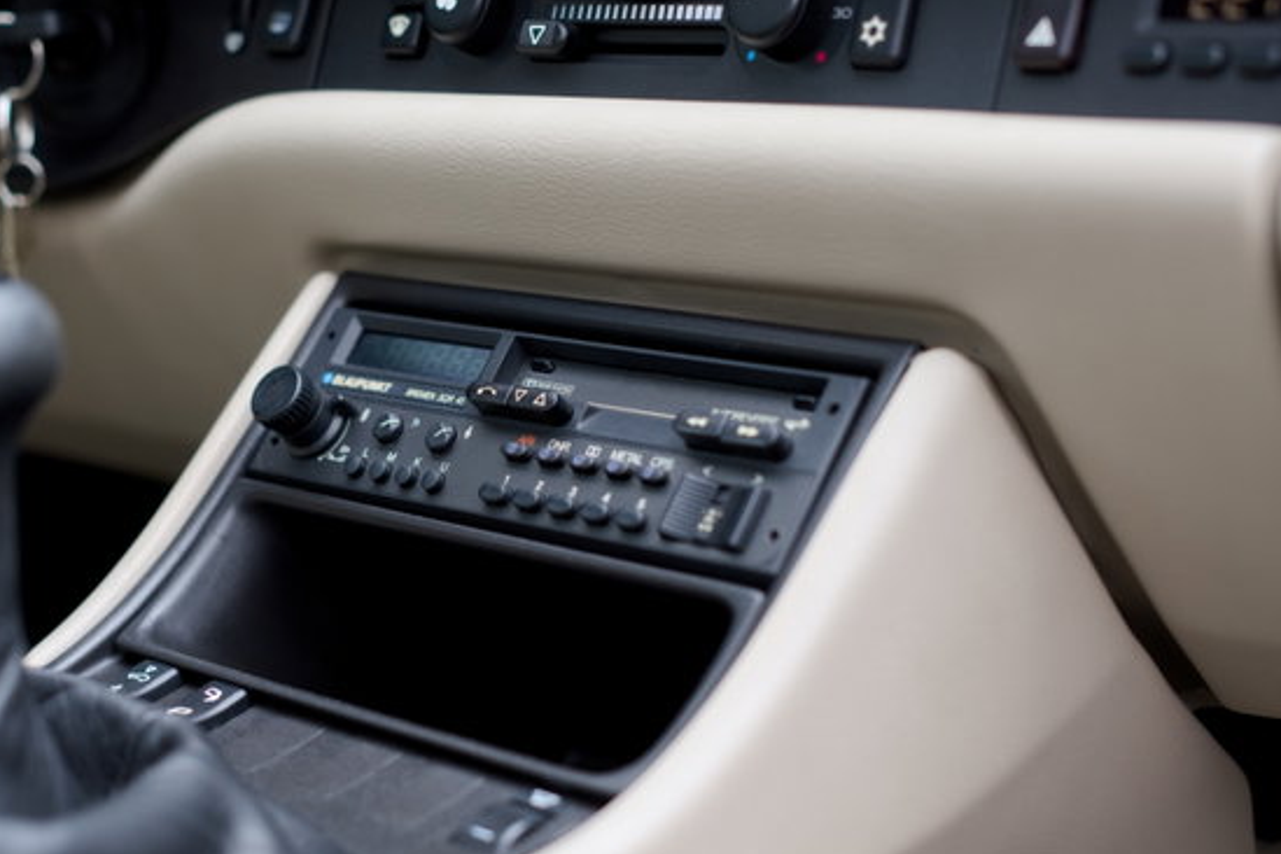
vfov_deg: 19.5
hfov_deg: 28.7
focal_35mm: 70
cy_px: 420
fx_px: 2491
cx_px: 460
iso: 400
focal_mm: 50
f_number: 3.5
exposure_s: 1/125
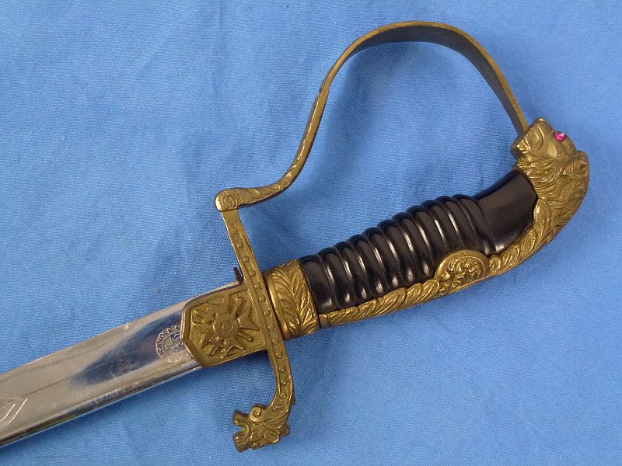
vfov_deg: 29.7
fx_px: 880
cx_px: 311
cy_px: 233
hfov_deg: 38.9
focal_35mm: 49
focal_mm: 8.7
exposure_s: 1/60
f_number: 4.1
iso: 400
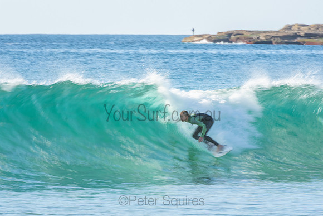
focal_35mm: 600
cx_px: 162
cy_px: 108
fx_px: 5384
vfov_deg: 2.3
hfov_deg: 3.4
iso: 100
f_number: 18
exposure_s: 1/30
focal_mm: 400
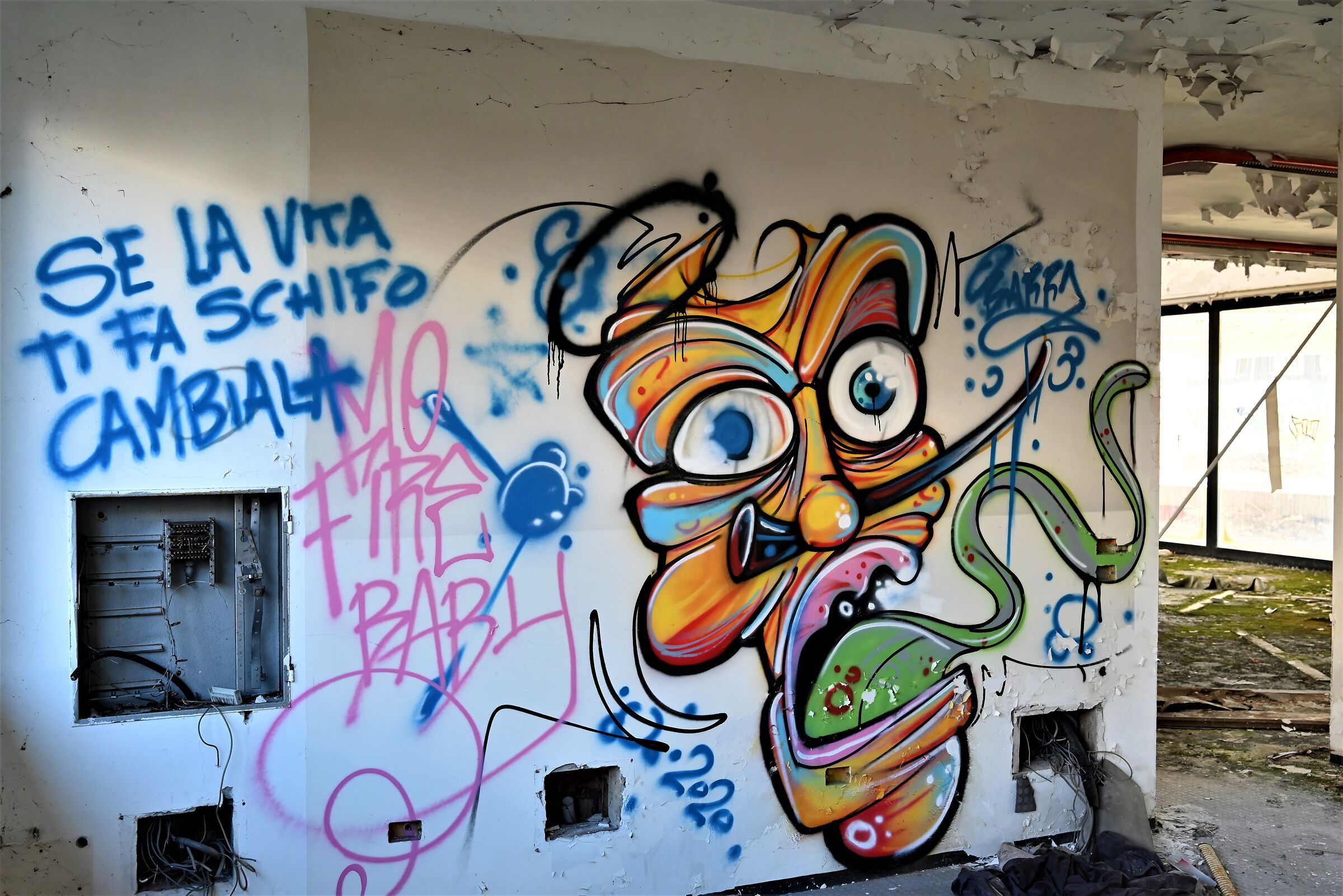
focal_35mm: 35
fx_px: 1306
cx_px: 672
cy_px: 448
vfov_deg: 37.9
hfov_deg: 54.4
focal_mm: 35
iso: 1000
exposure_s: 1/125
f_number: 5.6
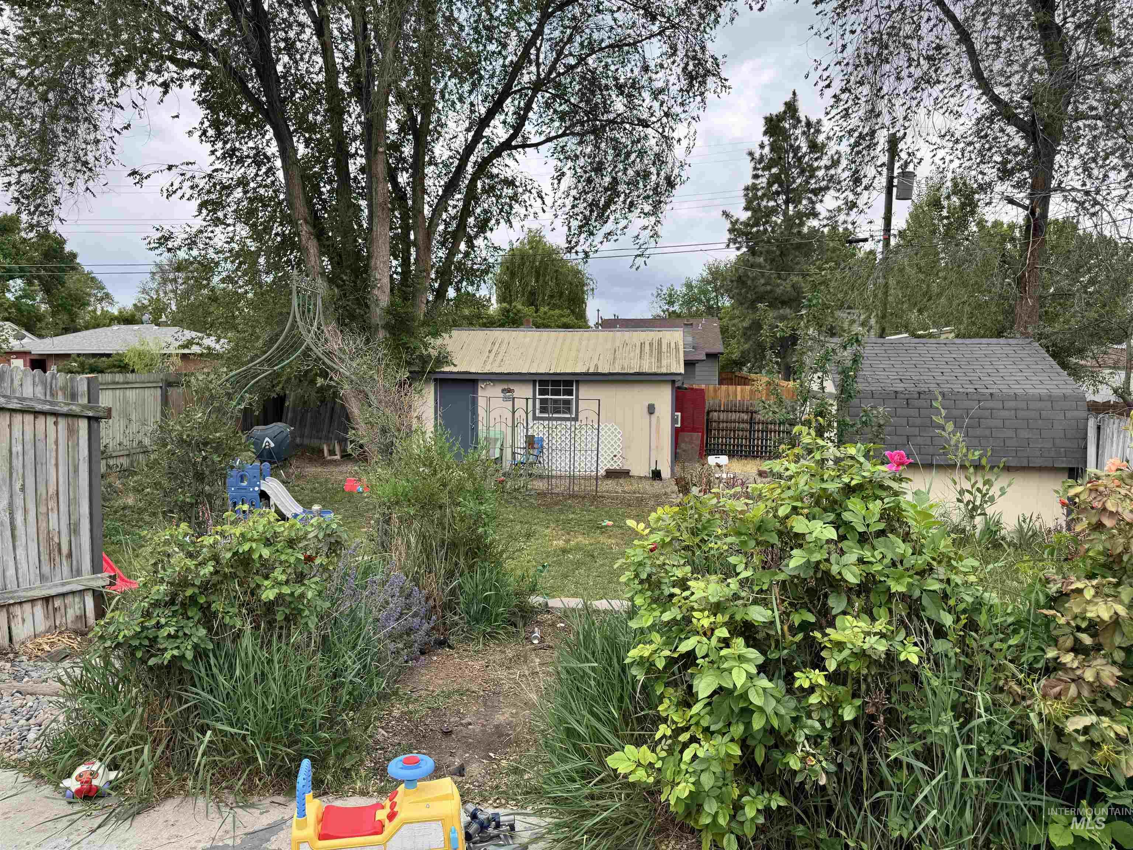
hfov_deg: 71.6
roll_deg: +0.0
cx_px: 566
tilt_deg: -4.6
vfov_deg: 56.8
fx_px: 786
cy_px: 425
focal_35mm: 24
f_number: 1.78
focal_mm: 6.76
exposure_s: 1/1238
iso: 80
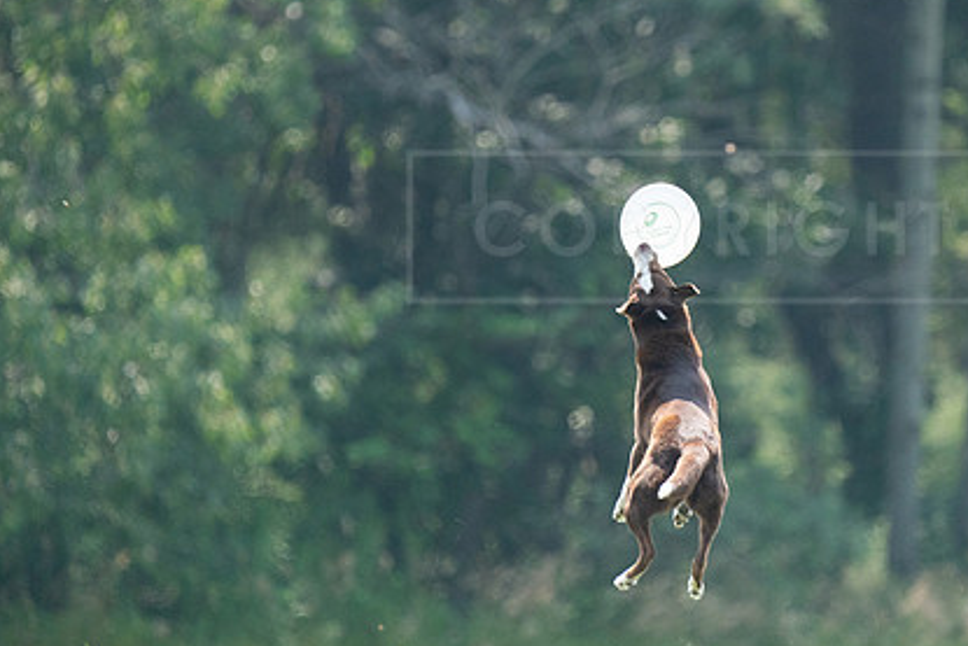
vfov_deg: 1.6
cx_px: 630
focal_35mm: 838
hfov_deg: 2.5
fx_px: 22539
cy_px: 267
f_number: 6.3
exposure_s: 1/4000
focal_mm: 600
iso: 4000
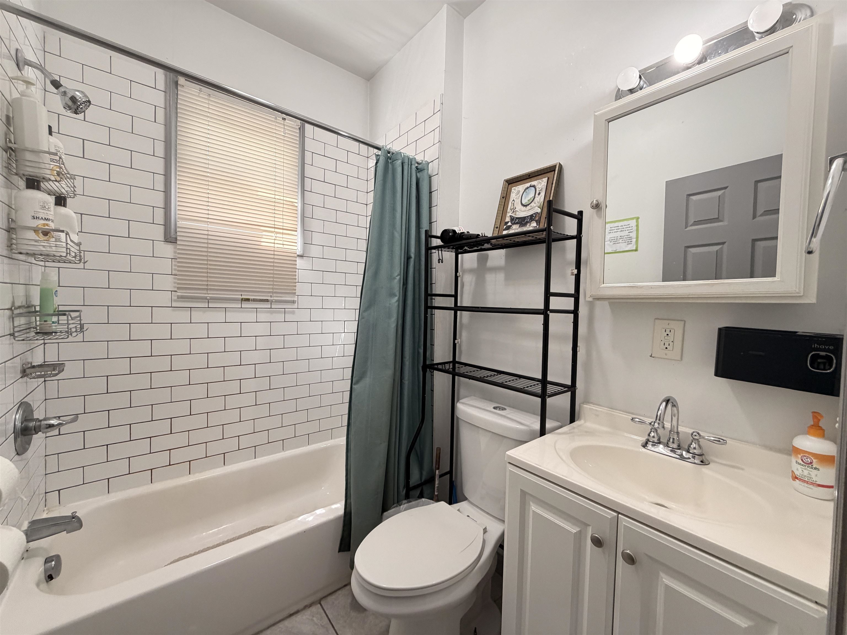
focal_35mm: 14
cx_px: 424
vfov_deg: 85.7
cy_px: 318
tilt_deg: -2.8
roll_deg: -1.2
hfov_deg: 102.1
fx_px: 343
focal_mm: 2.22
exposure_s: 1/60
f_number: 2.2
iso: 250
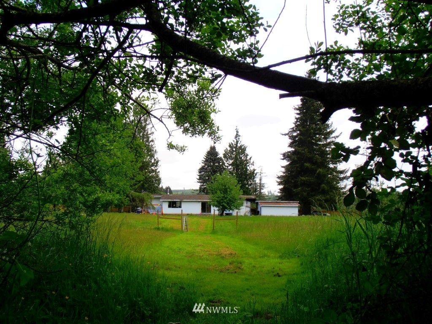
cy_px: 162
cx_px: 216
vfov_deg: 32.9
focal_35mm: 44
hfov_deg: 42.9
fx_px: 549
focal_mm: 7.87
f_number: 4.2
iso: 80
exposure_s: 1/400
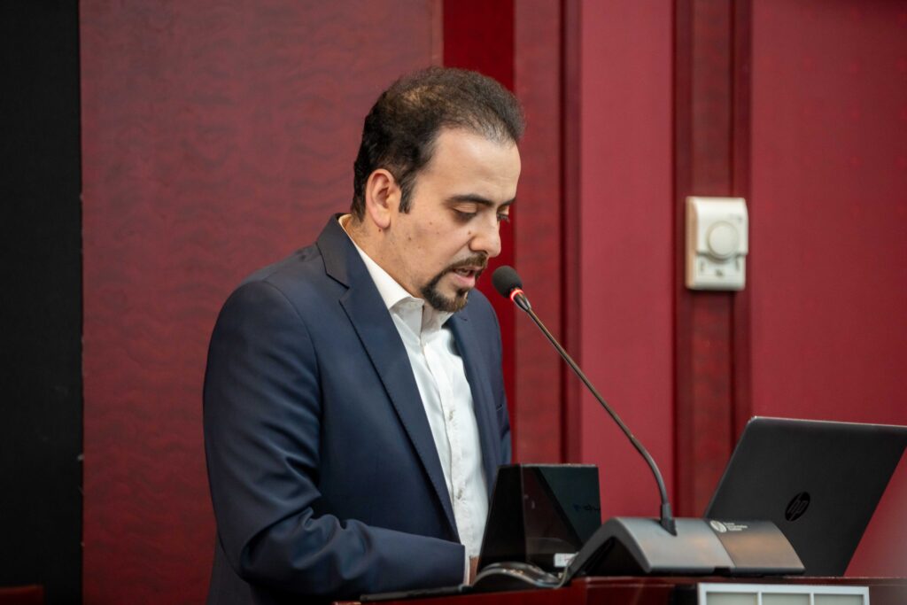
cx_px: 454
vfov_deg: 7.5
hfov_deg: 11.3
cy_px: 302
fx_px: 4586
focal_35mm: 182
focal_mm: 182
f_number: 2.8
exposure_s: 1/125
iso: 2500
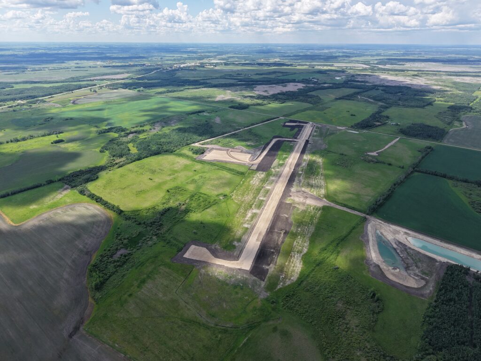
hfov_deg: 71.6
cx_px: 240
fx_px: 333
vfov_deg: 56.8
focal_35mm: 24
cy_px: 180
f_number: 1.8
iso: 250
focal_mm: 8.67
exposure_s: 1/4000
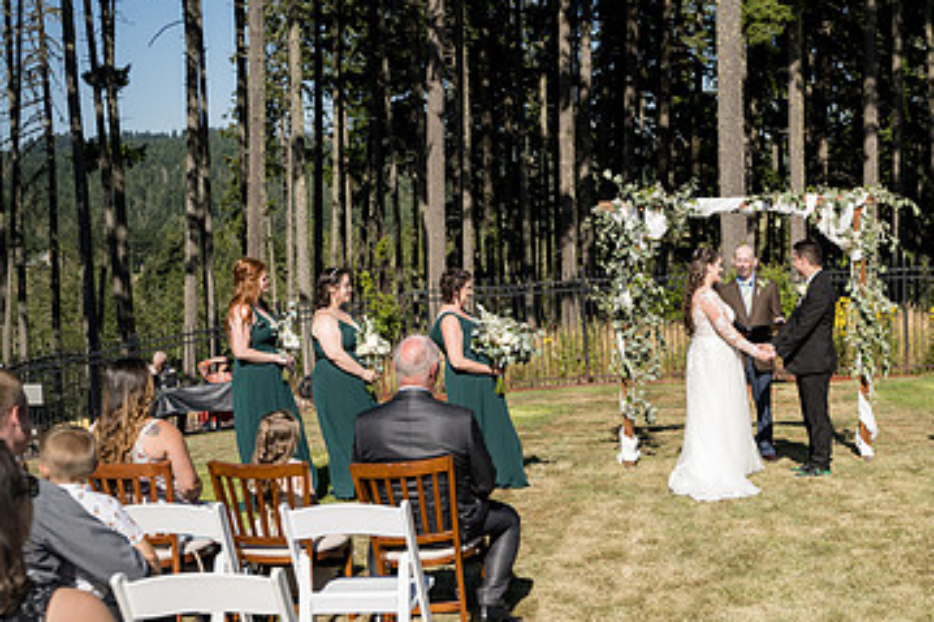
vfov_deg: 24.5
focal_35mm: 55
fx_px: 1426
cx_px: 728
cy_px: 405
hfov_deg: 35.3
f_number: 4
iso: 100
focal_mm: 34
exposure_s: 1/800
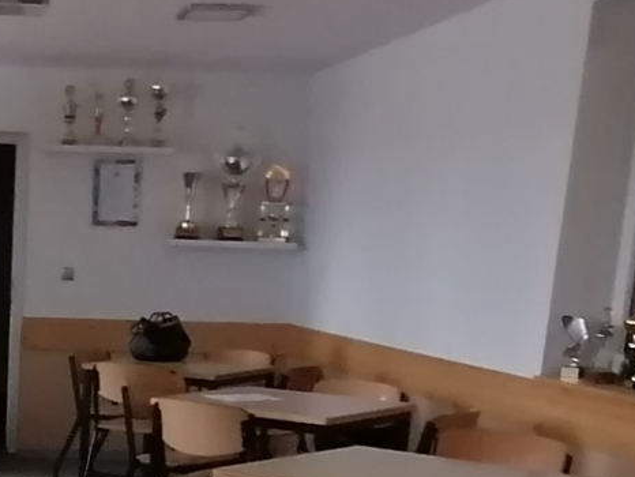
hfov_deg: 25.7
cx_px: -64
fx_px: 1285
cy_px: 538
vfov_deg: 20.0
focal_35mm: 70
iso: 400
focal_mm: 2.7
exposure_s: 1/20
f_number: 2.4
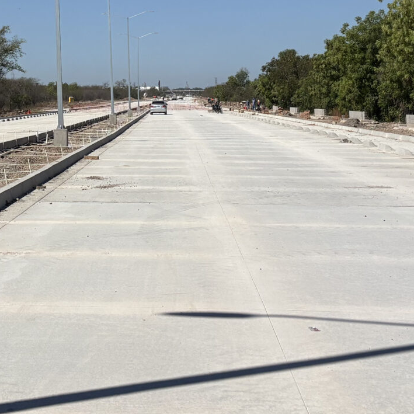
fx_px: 1123
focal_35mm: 83
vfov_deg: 20.5
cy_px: 54
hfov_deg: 20.5
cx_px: 49
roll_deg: +0.5
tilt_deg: +2.0
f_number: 1.6
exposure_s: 1/9091
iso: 50
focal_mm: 5.96
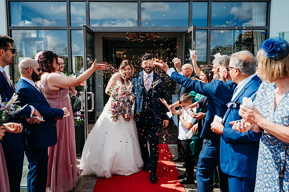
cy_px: 96
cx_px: 144
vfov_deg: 38.8
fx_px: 273
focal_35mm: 34
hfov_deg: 55.8
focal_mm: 34
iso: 180
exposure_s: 1/800
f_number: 5
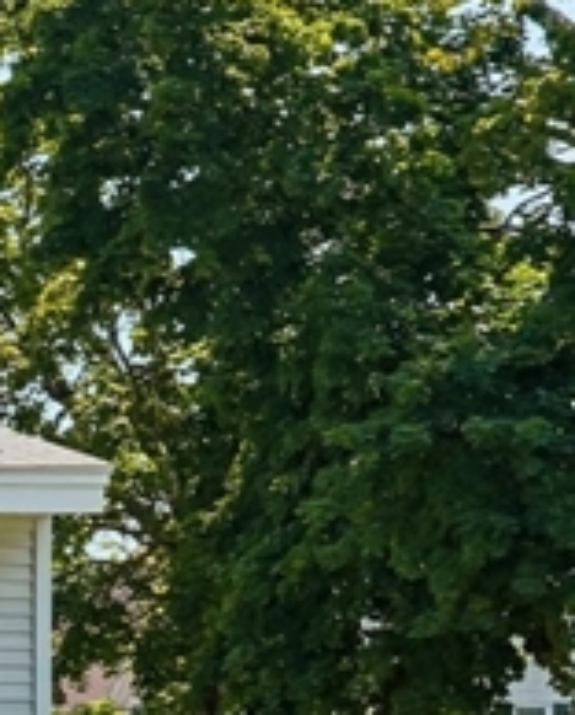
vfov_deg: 11.1
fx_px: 3669
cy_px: 610
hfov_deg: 7.6
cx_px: -1290
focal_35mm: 173
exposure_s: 1/125
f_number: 8
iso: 100
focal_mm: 35
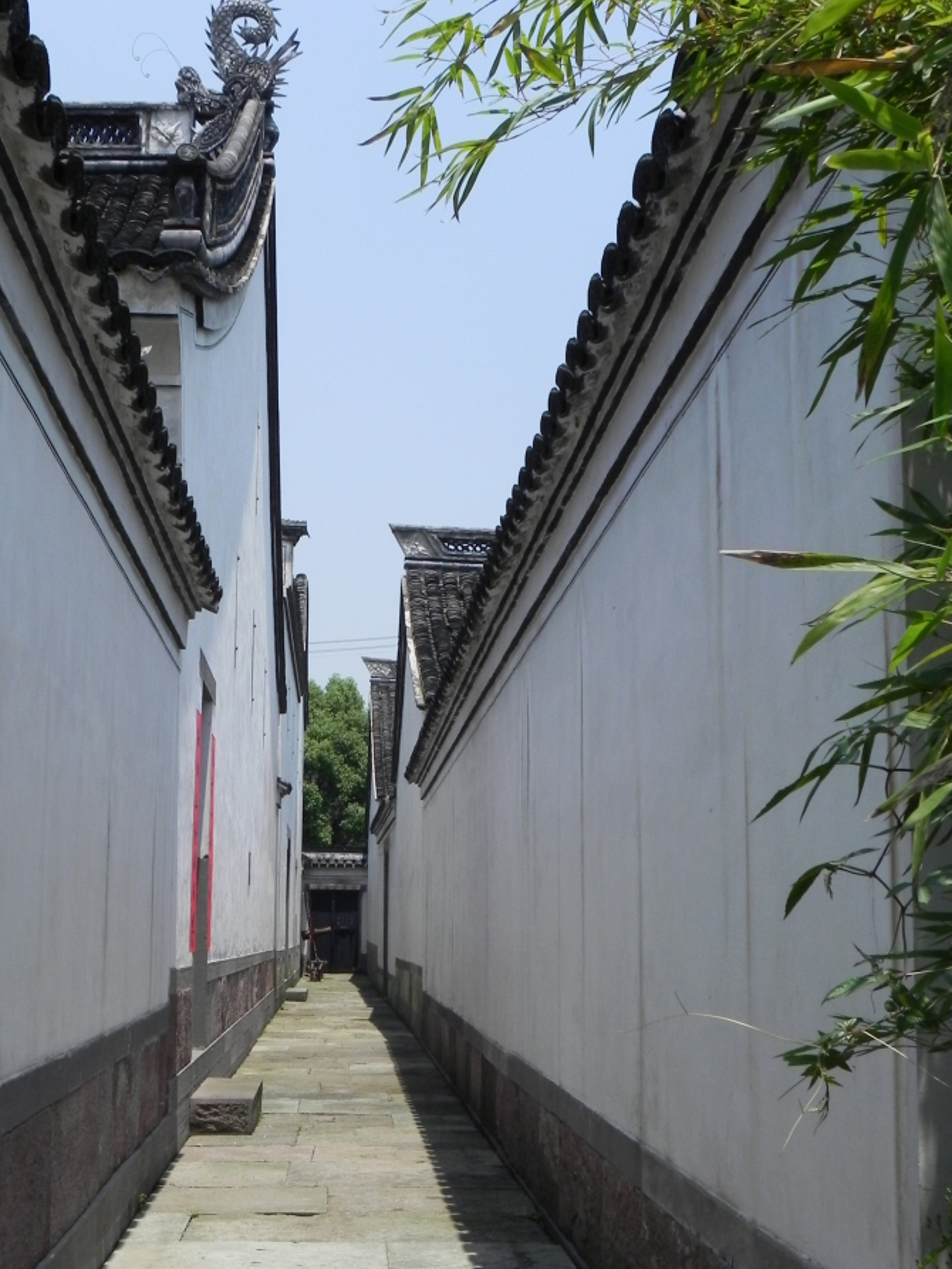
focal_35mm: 47
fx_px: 1723
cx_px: 412
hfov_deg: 30.8
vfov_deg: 40.4
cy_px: 705
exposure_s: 1/351
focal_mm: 7.3
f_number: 7.1
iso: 160
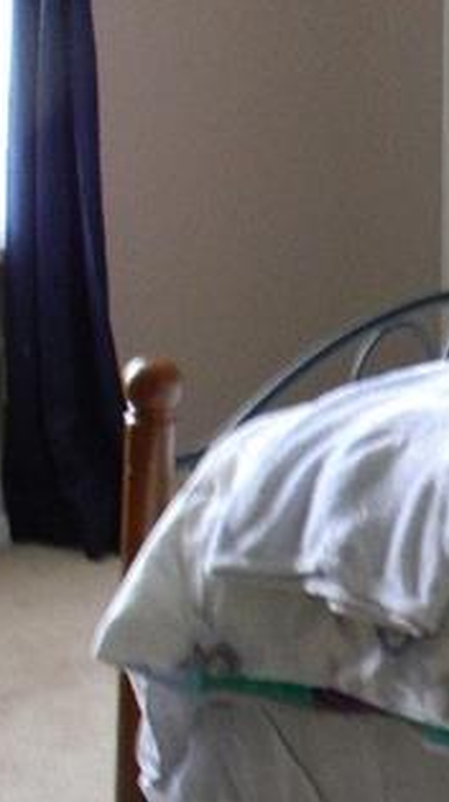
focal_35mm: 96
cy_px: 31
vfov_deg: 21.6
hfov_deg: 12.2
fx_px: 2037
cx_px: 584
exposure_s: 1/30
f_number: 3.7
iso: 385
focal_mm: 6.4
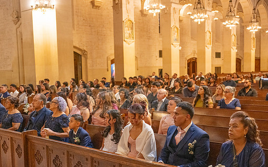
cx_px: 118
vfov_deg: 29.8
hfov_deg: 46.1
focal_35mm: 43
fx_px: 314
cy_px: 101
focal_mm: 37
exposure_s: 1/200
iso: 2000
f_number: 2.8
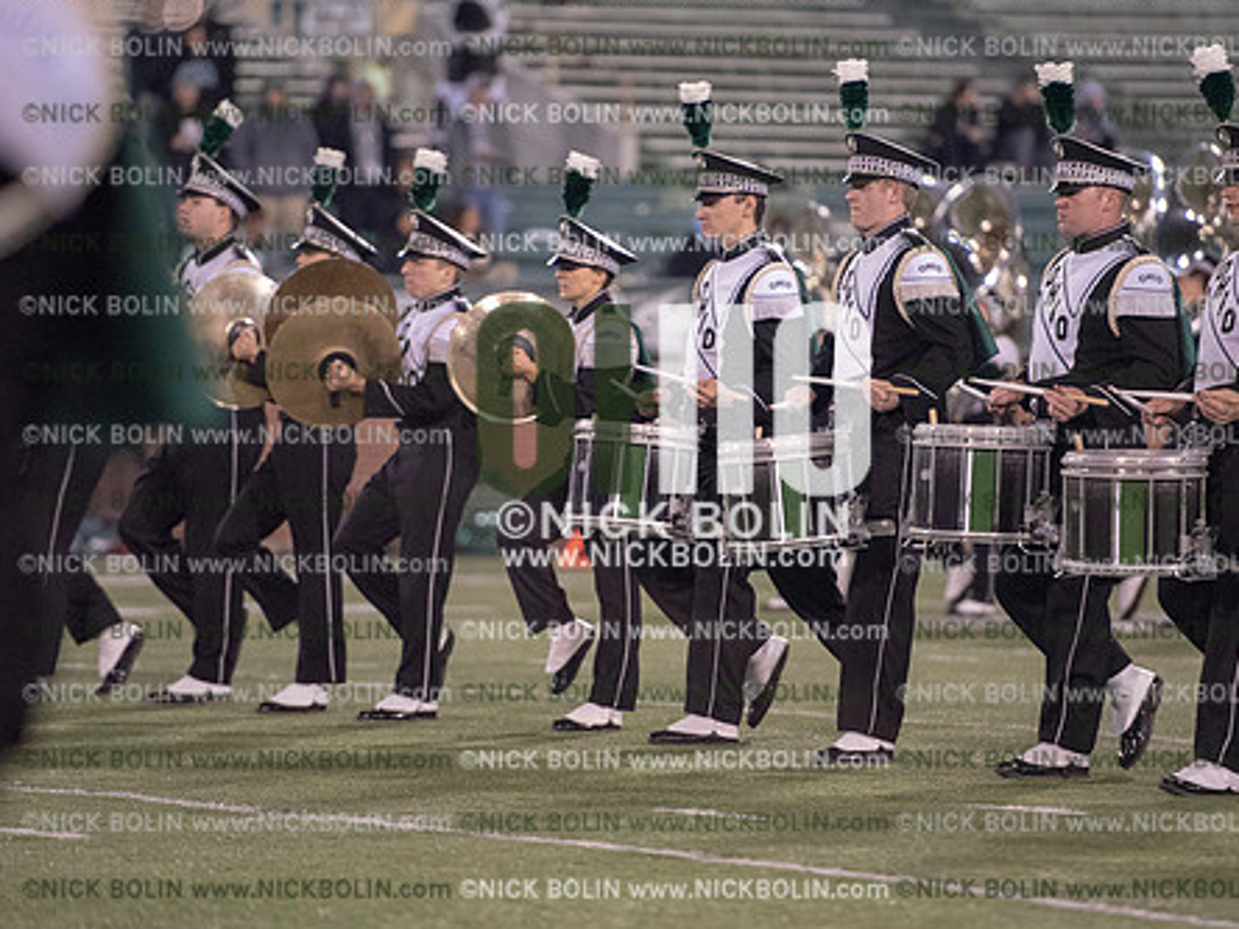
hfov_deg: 7.9
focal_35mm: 251
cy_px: 437
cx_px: 673
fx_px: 8984
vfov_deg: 5.9
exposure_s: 1/1250
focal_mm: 200
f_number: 3.2
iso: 5000
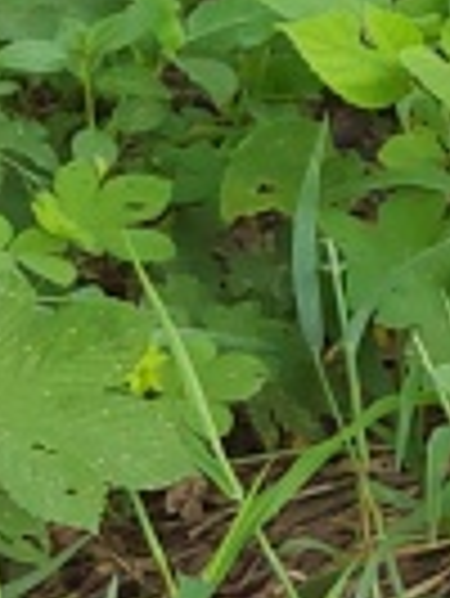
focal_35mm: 184
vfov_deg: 10.6
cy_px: -124
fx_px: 3184
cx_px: 1764
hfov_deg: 6.6
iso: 216
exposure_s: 1/100
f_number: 1.9
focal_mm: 5.52
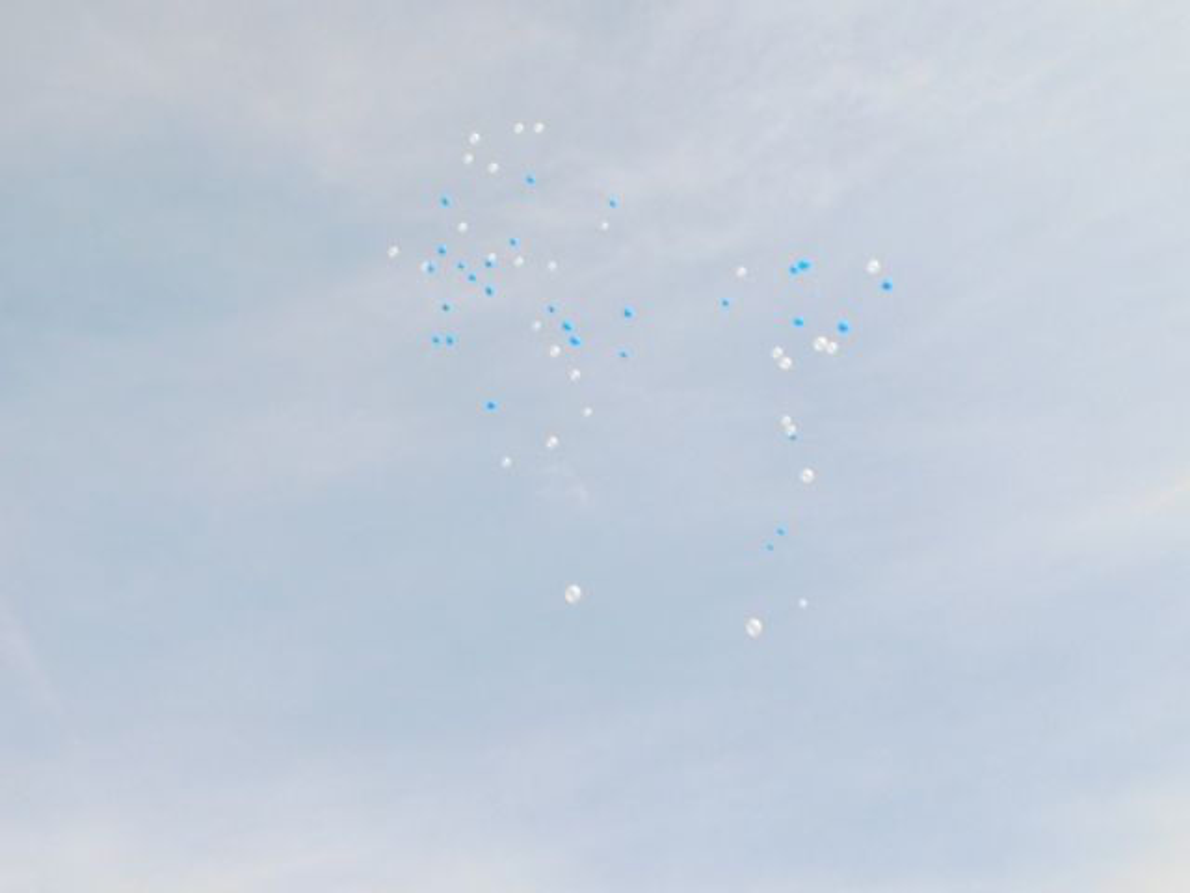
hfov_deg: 51.4
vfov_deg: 39.7
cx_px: 595
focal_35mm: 36
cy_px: 446
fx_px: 1238
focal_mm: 6.3
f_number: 7
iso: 800
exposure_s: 1/1500
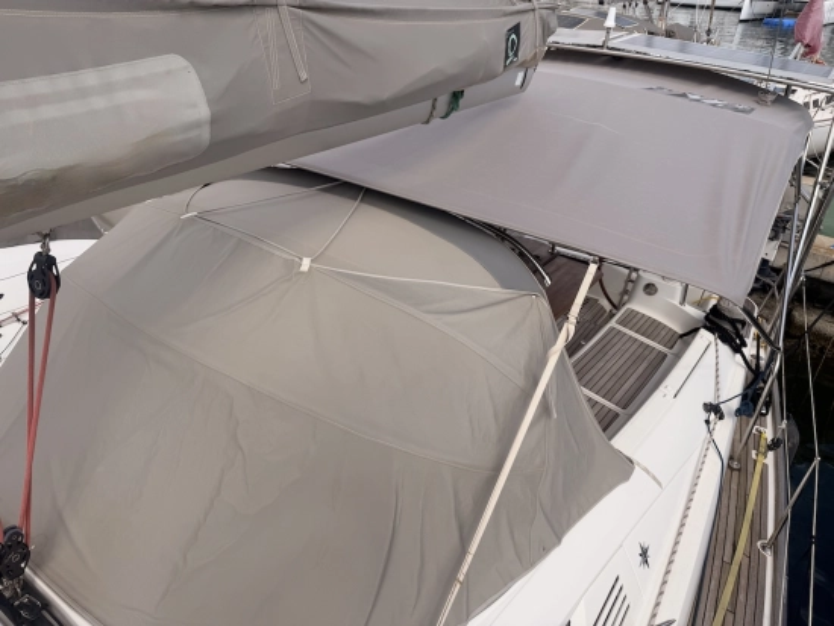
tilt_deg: -31.2
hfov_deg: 71.6
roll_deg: -1.5
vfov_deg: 56.9
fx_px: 578
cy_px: 313
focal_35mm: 24
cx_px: 417
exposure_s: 1/4673
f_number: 1.78
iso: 80
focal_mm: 6.76
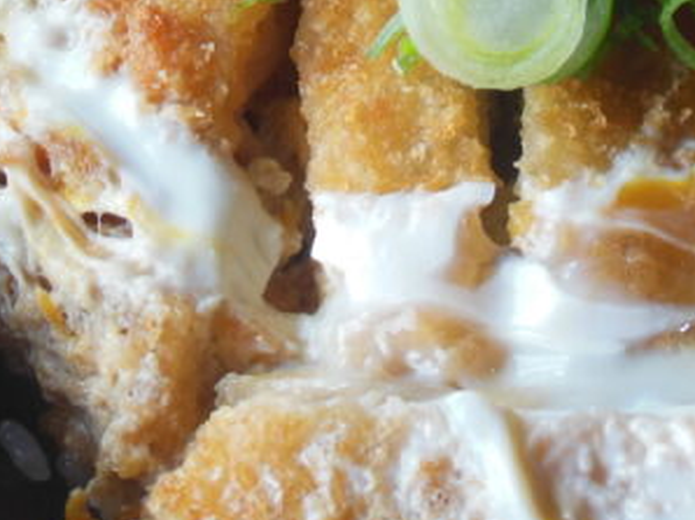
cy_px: -79
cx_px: 252
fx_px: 2969
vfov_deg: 9.9
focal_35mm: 148
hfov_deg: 13.3
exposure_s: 1/50
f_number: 3.8
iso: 125
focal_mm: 7.7
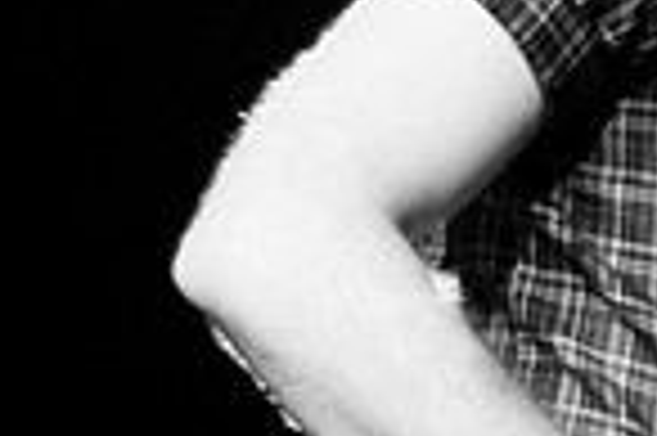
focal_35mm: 298
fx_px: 5432
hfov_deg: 6.8
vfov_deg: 4.6
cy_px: 227
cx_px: 1174
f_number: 1.8
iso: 1000
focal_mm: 50
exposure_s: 1/80
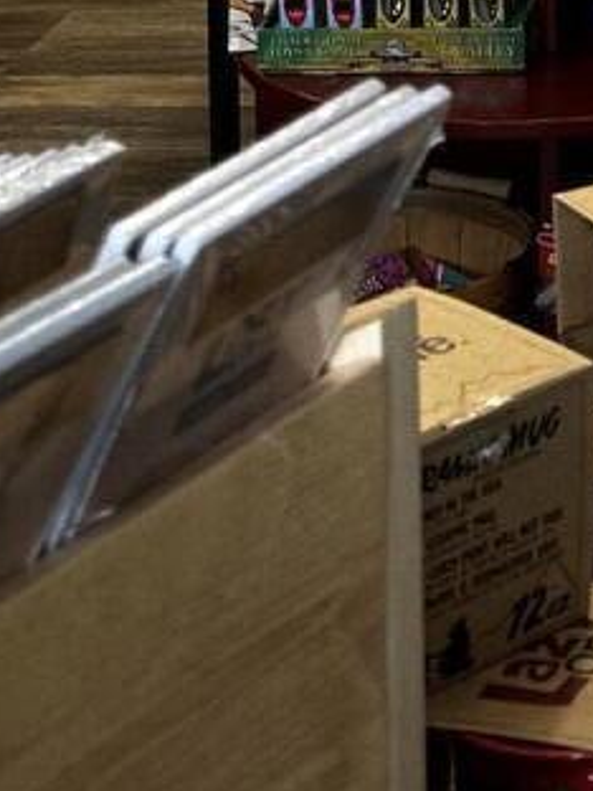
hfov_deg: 9.2
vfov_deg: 10.8
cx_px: 1090
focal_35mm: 154
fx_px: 3518
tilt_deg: +0.9
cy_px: -1126
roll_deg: +2.1
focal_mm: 6.86
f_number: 1.78
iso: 125
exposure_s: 1/60
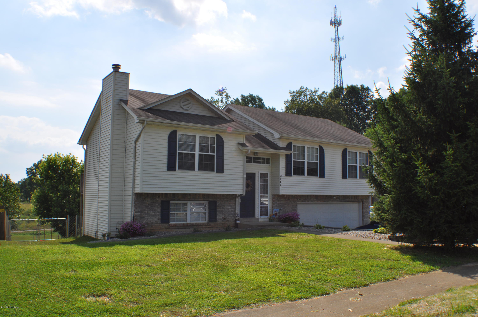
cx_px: 239
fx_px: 517
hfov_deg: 49.6
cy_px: 158
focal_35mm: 39
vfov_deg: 34.1
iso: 200
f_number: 10
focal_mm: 26
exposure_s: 1/400
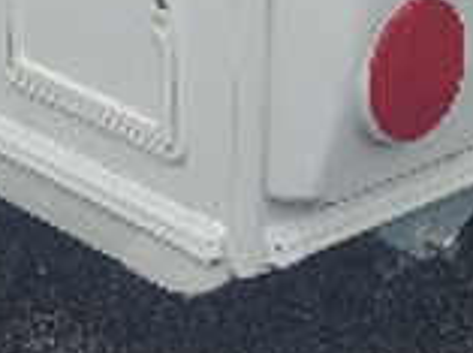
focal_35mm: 166
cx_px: 163
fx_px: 2263
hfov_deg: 11.9
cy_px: -670
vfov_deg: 7.8
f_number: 1.8
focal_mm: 5.4
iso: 40
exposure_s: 1/1129
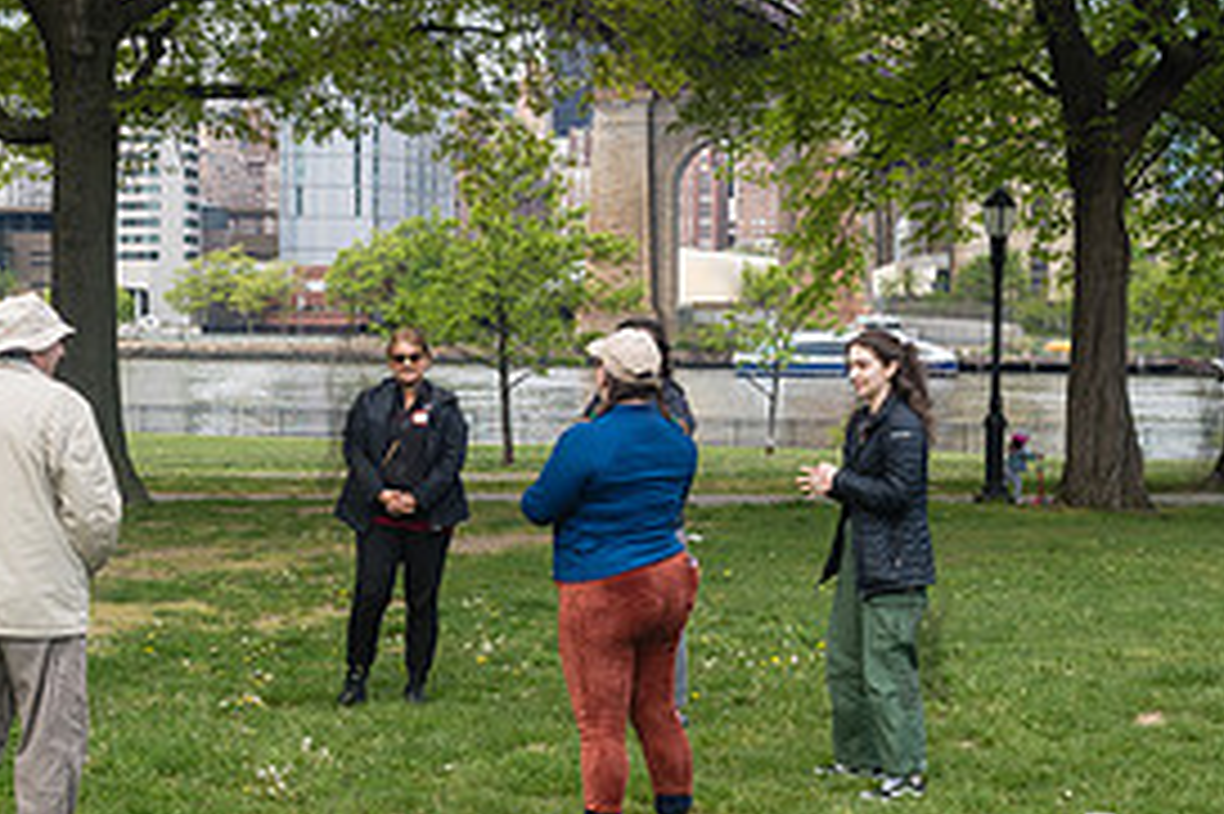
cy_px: 411
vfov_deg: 18.2
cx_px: 342
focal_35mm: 75
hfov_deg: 26.7
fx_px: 2548
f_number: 5
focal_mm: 35
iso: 200
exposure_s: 1/500
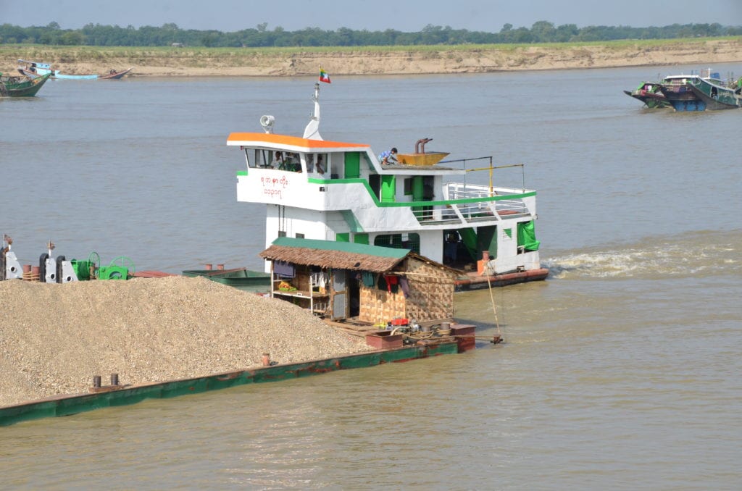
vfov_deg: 14.6
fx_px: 1913
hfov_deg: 22.0
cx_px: 371
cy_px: 246
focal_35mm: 93
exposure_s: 1/800
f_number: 14
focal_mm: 62
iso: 800
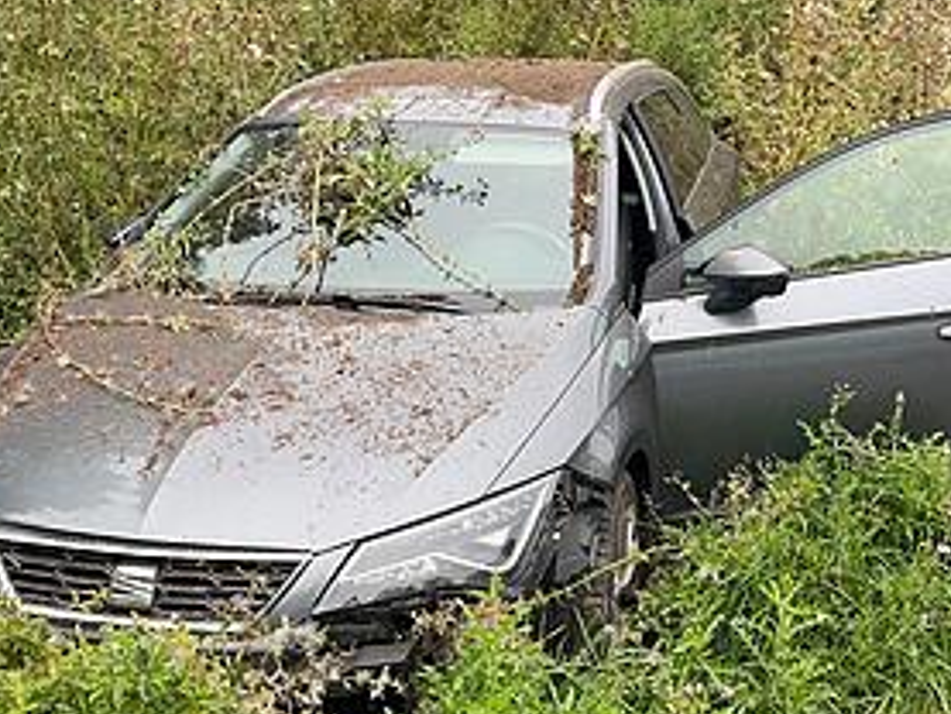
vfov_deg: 42.9
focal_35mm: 33
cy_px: 330
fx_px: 907
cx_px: 463
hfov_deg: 55.3
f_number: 1.6
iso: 50
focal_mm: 5.1
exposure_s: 1/639
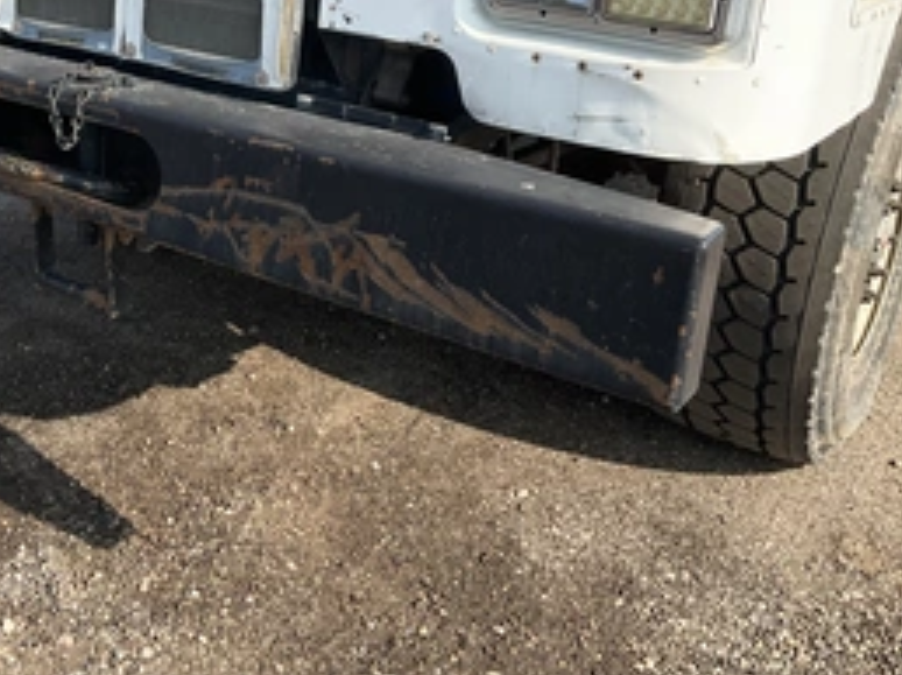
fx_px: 1171
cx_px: 259
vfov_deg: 31.7
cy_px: 185
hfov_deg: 41.2
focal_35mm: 45
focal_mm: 3
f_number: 1.8
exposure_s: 1/829
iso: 25
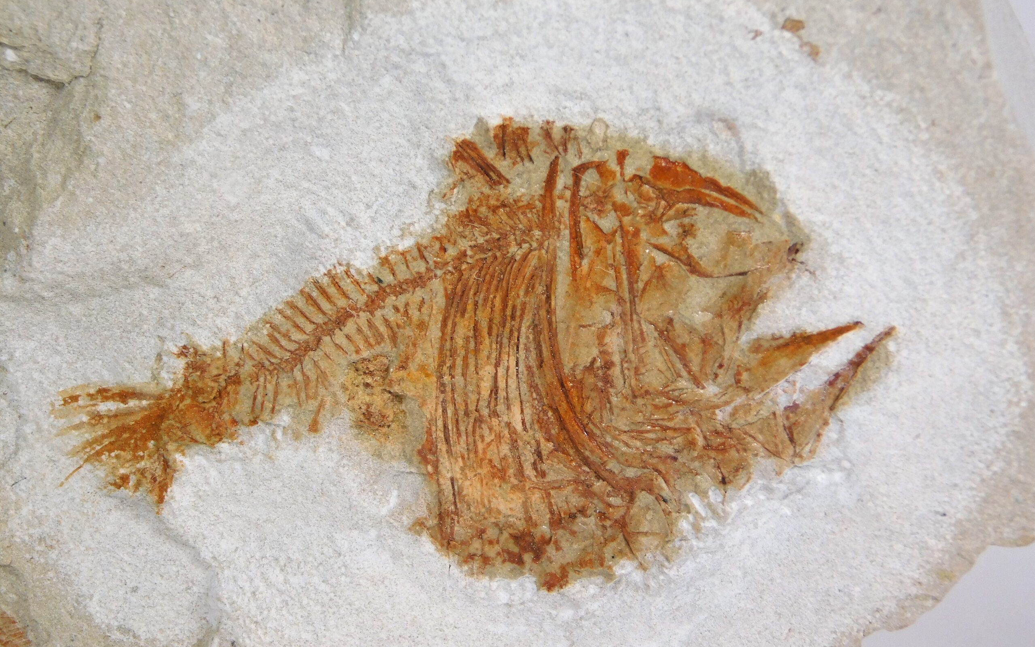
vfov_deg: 5.3
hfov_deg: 8.5
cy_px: 330
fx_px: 6967
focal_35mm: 247
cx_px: 519
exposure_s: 1/200
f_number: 5.6
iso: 125
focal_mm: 41.3
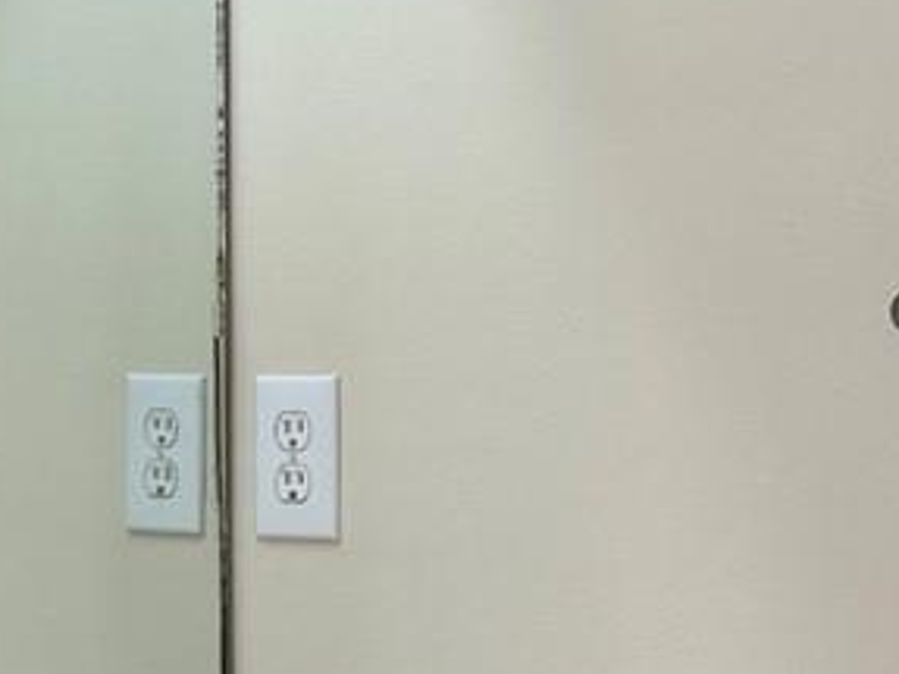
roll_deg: +0.9
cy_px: 583
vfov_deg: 11.0
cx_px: 357
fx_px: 3479
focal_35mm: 134
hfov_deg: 14.7
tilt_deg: -5.1
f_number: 1.78
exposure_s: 1/120
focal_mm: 6.76
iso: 125
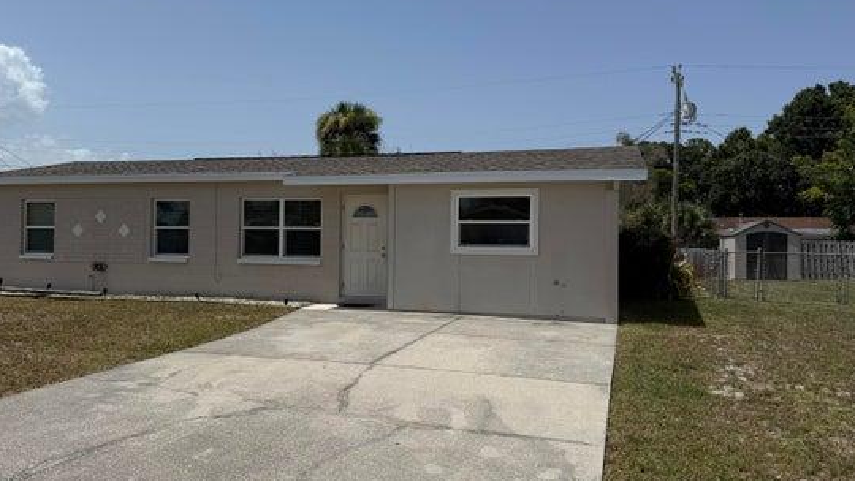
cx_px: 374
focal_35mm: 31
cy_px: 239
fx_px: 703
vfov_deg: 37.8
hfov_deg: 62.4
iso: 80
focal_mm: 6.76
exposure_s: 1/9091
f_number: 1.78
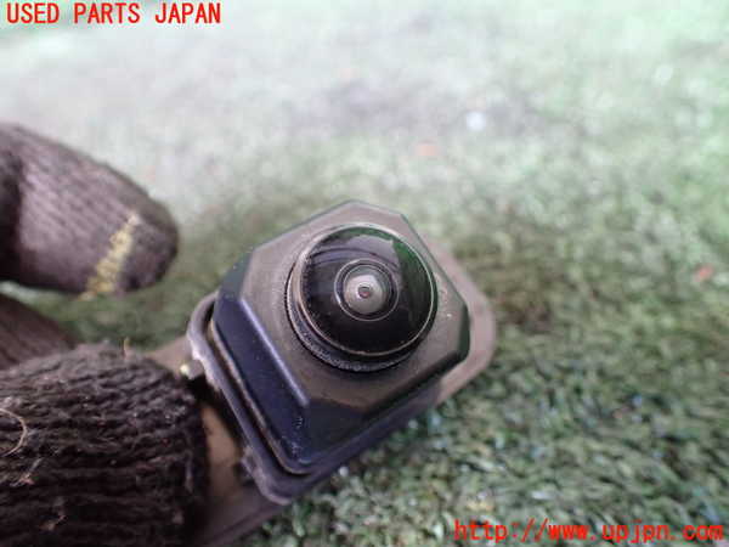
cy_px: 274
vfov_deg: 46.8
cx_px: 364
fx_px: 632
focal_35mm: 30
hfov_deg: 60.0
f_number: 2.3
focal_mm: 5.4
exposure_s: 1/40
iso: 800
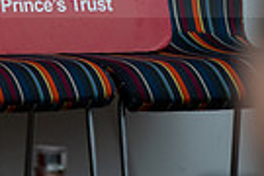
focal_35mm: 955
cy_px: -160
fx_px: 7003
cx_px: -246
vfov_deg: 1.4
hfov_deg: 2.2
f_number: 2.8
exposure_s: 1/250
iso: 1600
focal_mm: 200
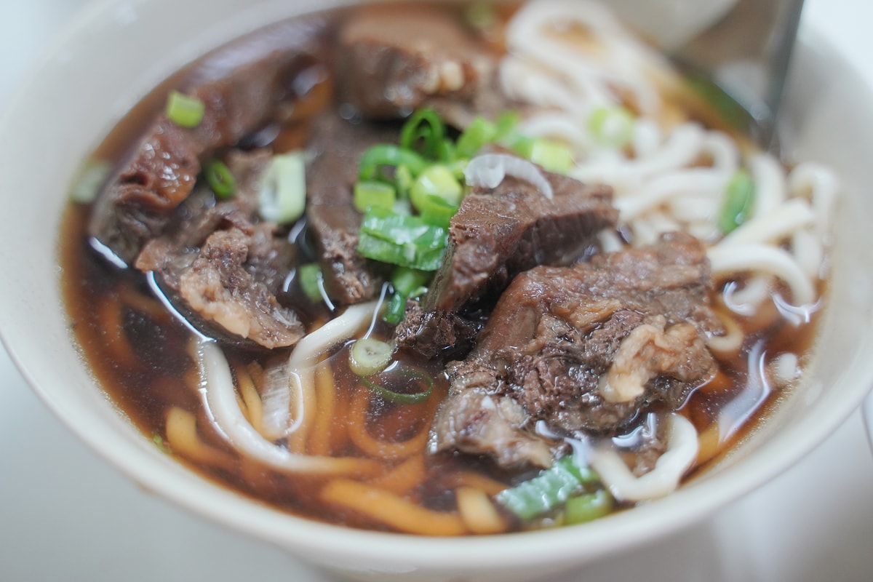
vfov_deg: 29.9
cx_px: 436
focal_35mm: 45
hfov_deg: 43.6
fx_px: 1091
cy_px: 291
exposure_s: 1/60
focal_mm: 45
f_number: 2.8
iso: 1600
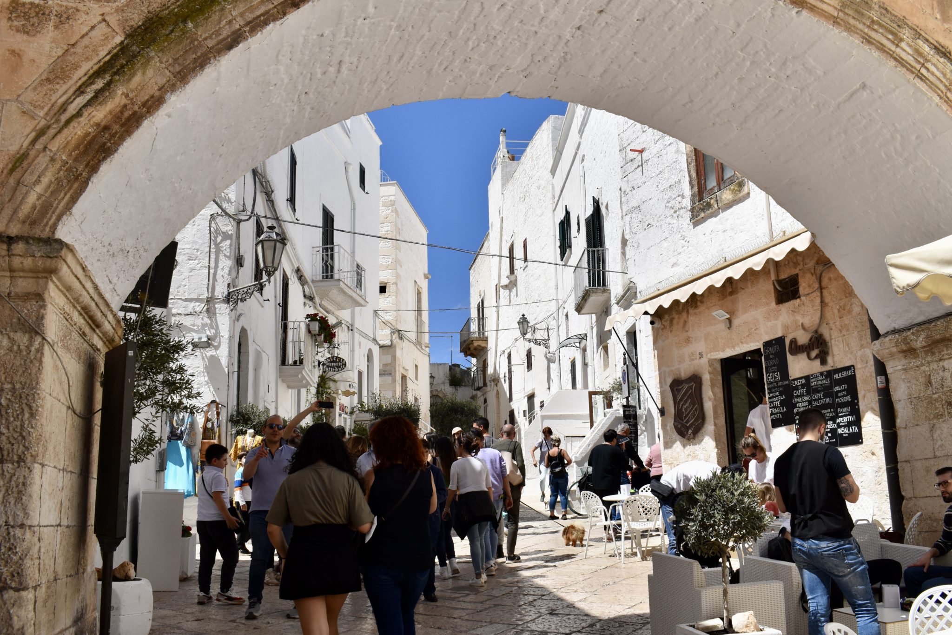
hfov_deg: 57.2
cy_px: 318
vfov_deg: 40.0
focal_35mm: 33
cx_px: 476
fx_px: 873
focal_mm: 22
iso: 200
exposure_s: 1/500
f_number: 11
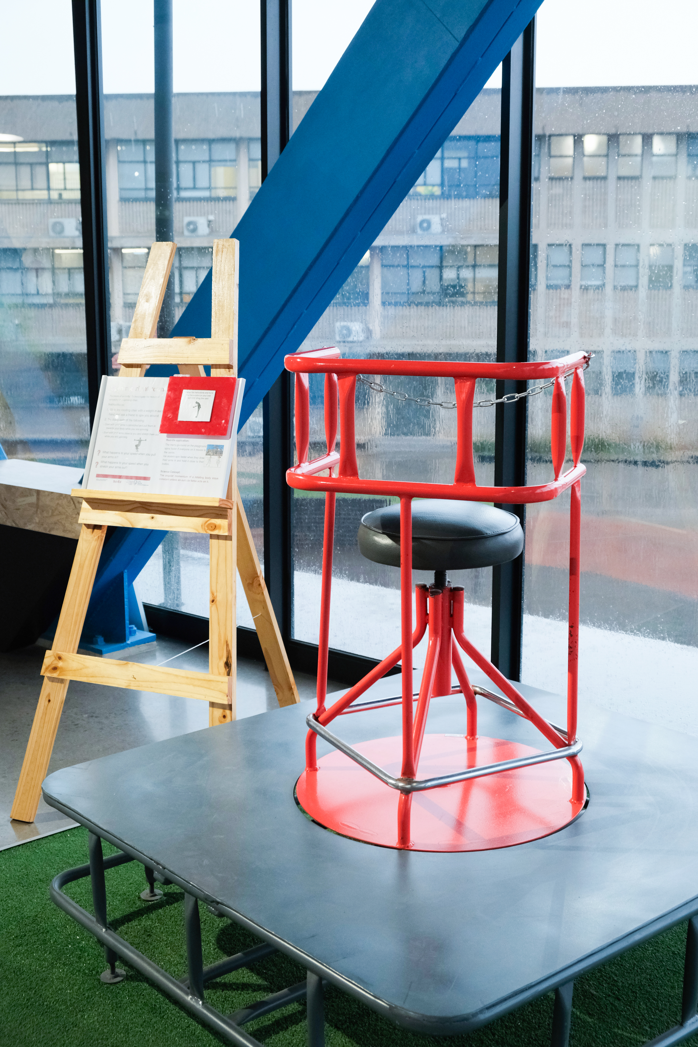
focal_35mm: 42
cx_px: 349
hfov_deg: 31.9
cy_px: 524
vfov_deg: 46.4
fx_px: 1221
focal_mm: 27.7
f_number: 4.5
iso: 1600
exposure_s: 1/60
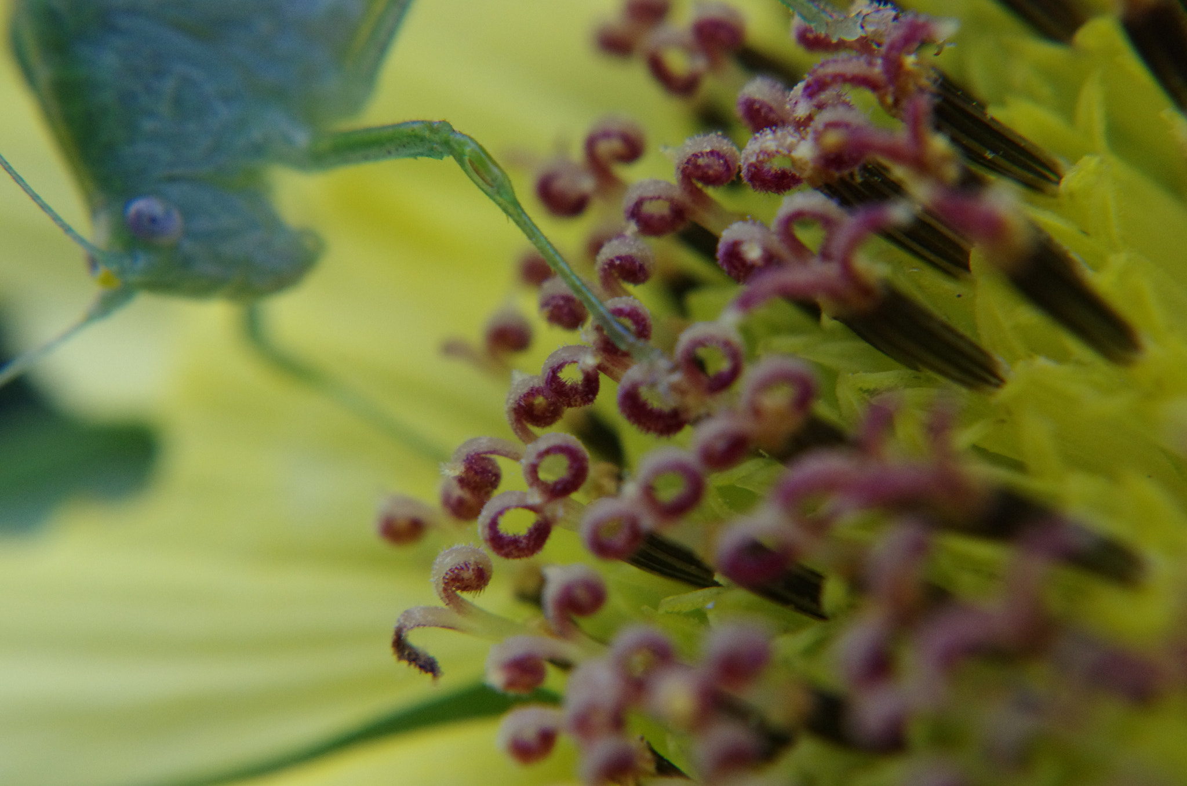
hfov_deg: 24.7
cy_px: 393
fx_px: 2714
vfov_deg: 16.5
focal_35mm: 82
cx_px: 594
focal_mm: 55
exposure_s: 1/80
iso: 1600
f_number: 13
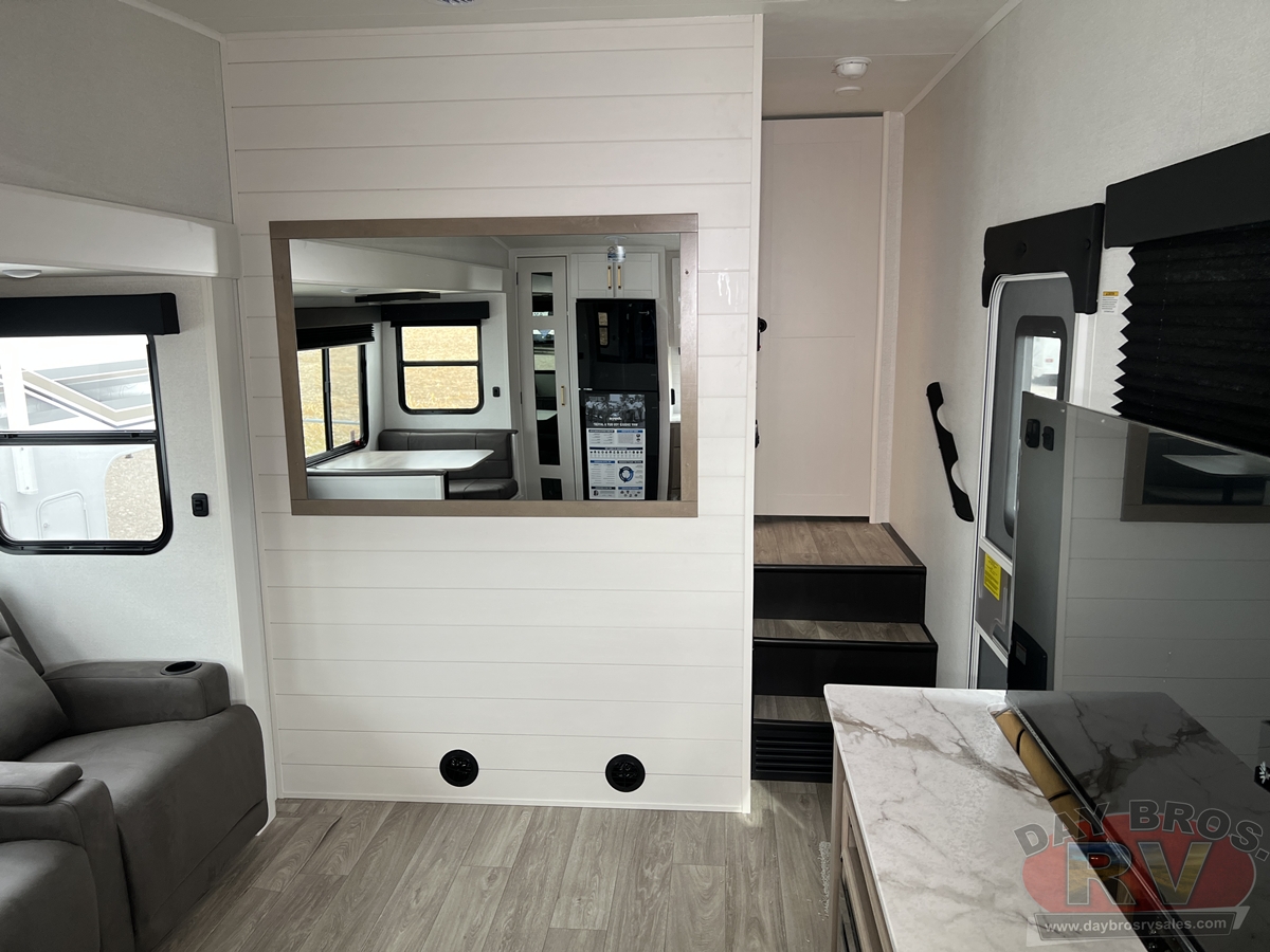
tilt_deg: -8.6
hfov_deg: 67.3
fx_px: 954
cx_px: 635
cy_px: 476
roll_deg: -0.8
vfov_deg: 53.1
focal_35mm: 26
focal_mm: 5.7
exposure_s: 1/121
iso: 125
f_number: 1.5
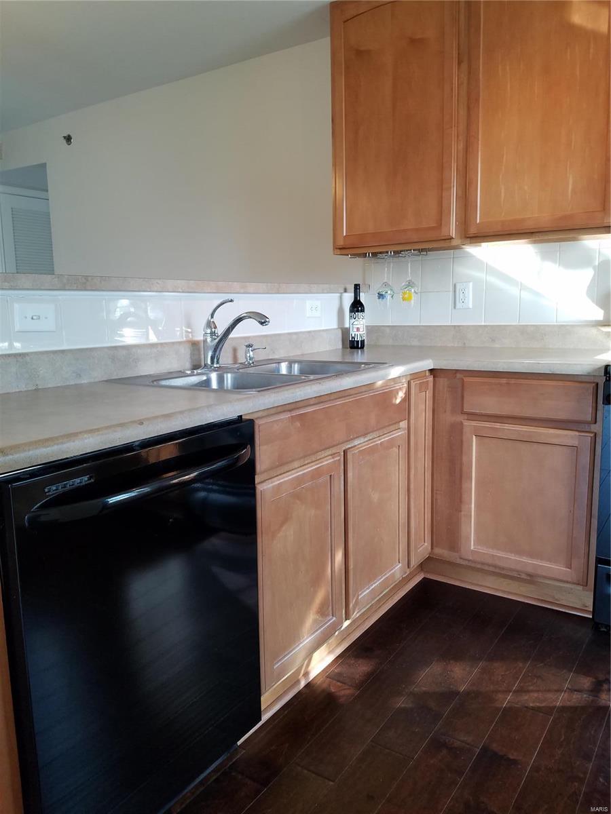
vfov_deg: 67.3
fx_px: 612
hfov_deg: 53.1
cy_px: 407
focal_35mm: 26
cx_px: 306
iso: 64
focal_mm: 4.2
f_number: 1.7
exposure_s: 1/60
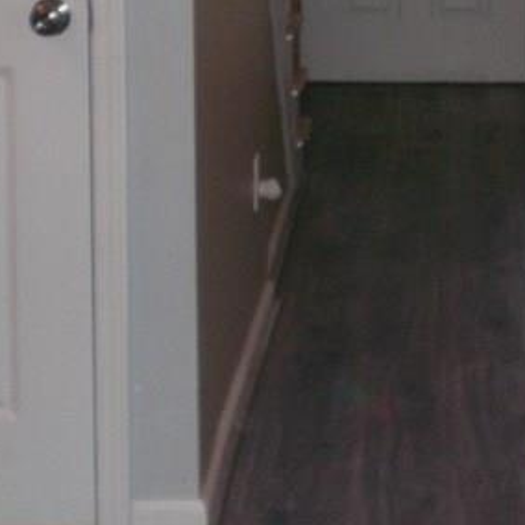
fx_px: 2076
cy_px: 26
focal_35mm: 121
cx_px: 460
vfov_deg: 14.2
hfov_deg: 14.3
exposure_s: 1/60
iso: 200
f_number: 3.1
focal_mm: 6.3
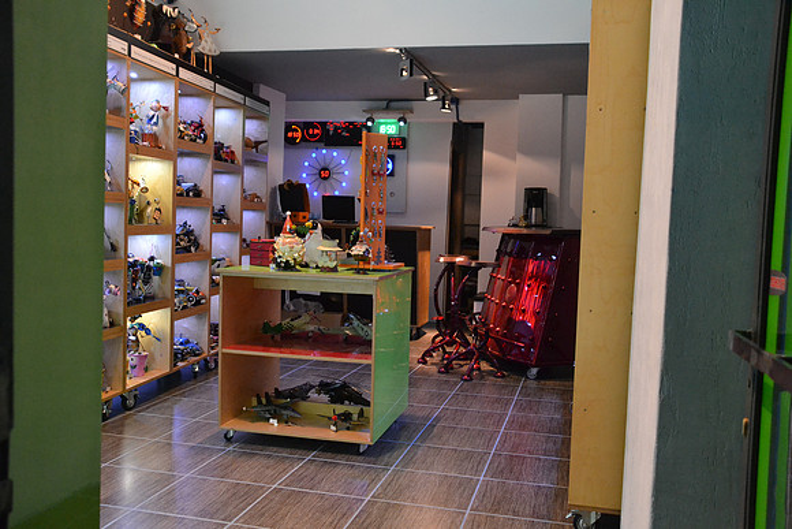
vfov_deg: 40.0
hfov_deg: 57.2
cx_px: 396
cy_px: 264
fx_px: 726
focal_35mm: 33
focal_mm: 22
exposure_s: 1/60
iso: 2800
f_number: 3.8
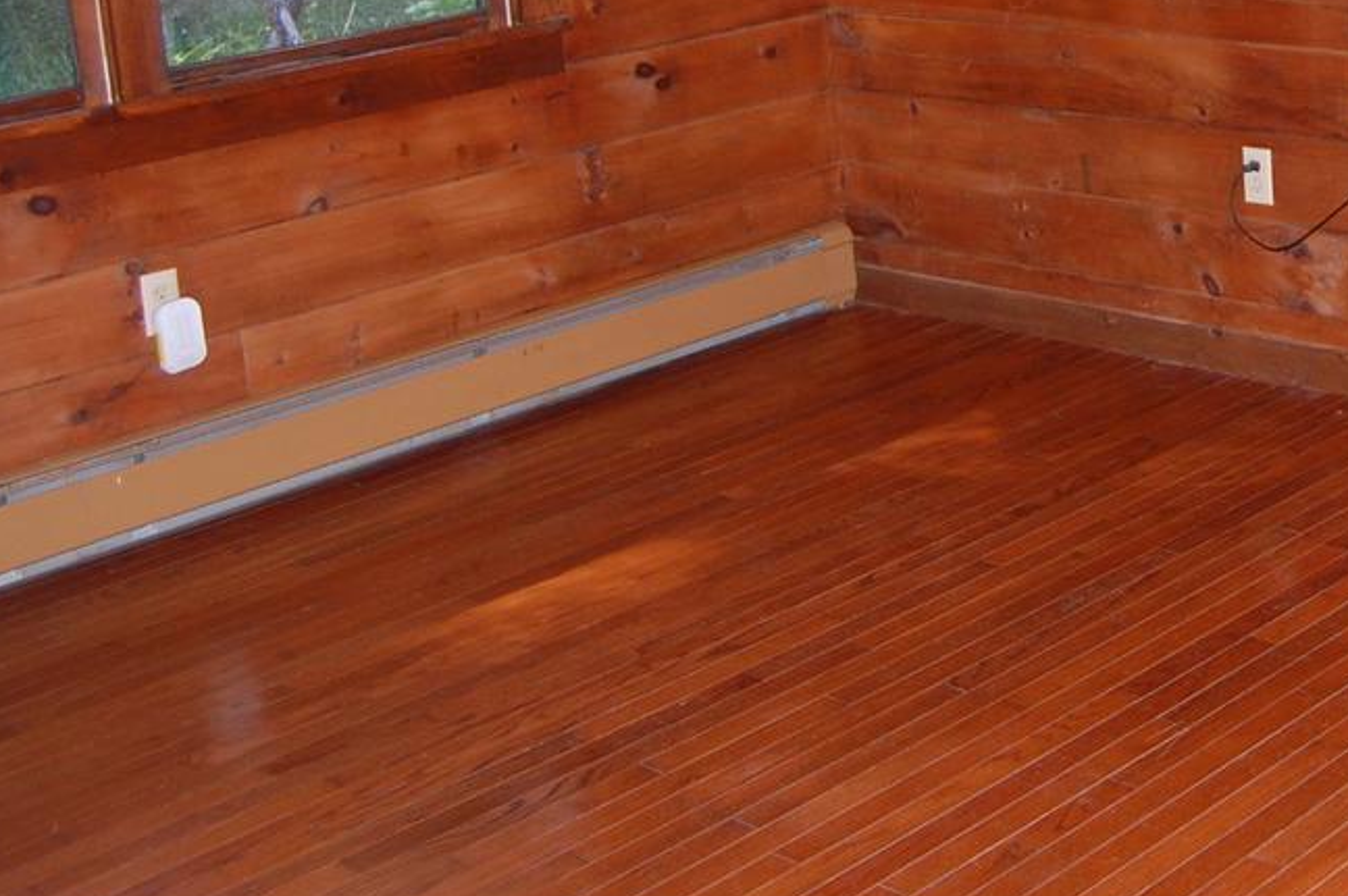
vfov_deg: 21.9
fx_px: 2245
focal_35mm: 60
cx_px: 1242
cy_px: 53
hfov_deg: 31.7
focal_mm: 18
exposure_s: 1/60
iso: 400
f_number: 3.5
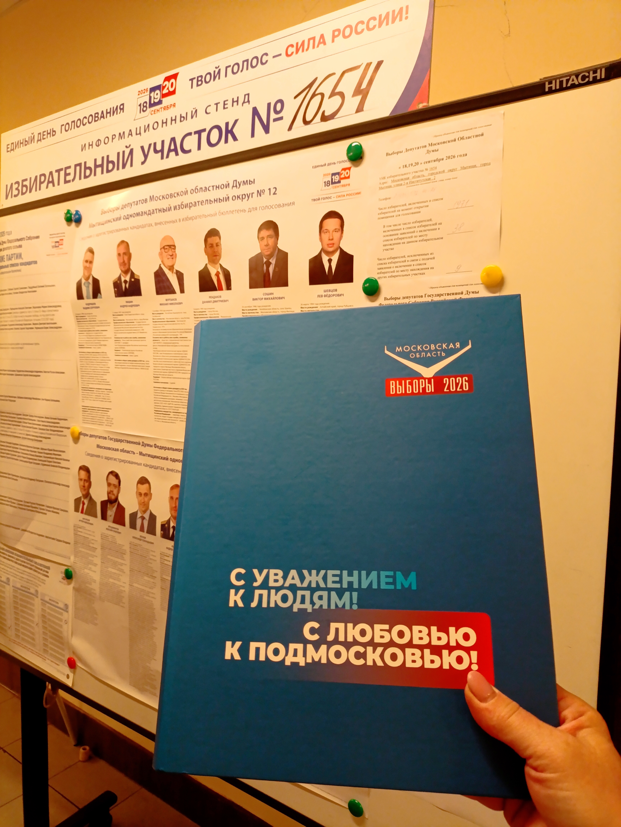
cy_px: 414
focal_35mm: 25
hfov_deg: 54.9
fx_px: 597
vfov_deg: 69.4
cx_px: 310
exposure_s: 1/25
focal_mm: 4.71
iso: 800
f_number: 1.7
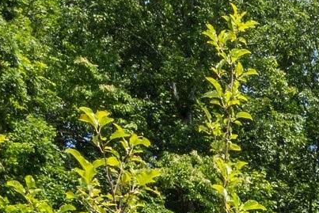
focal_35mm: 127
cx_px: 720
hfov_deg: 13.0
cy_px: 506
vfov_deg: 9.6
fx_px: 1126
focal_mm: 17
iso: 400
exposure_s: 1/160
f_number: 16
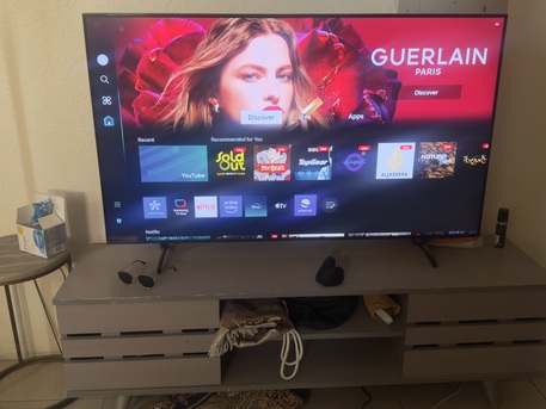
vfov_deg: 40.7
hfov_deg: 52.6
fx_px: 552
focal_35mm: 35
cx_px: 273
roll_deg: -0.8
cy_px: 204
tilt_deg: -19.0
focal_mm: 6.76
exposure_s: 1/122
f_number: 1.78
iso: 125
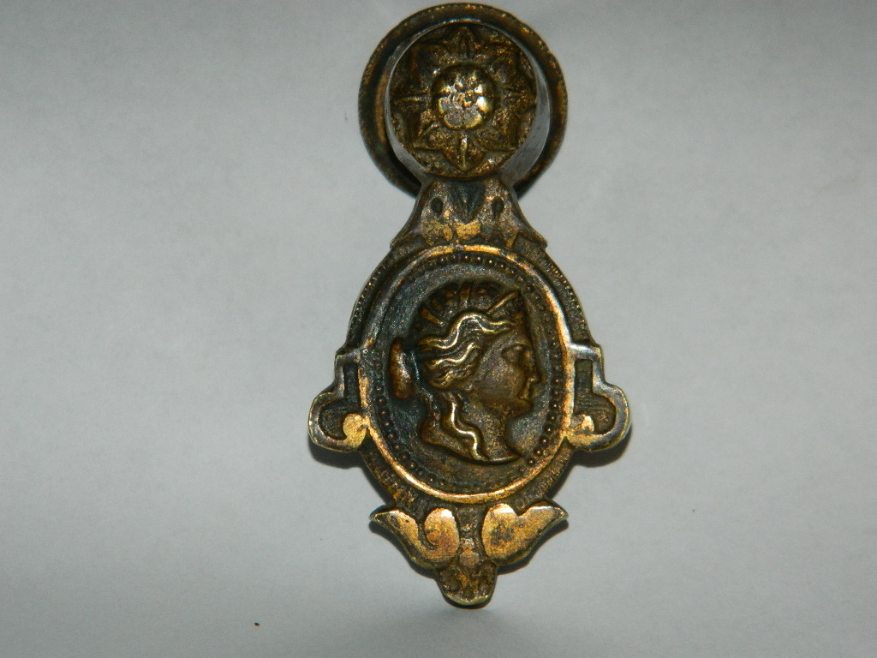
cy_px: 329
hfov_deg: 9.0
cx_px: 438
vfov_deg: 6.7
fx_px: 5599
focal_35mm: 221
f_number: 5.4
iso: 200
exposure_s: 1/80
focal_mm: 39.7
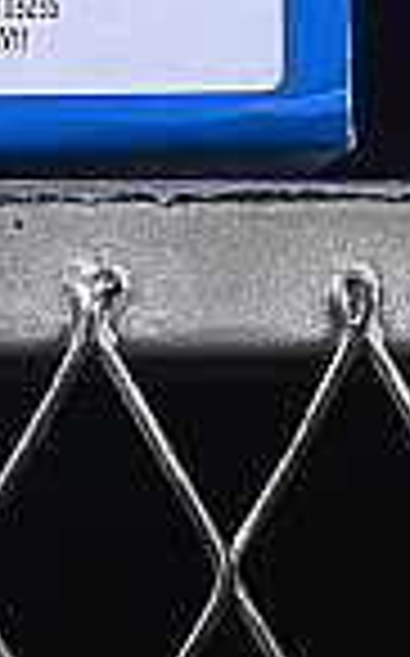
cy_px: -842
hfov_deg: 2.3
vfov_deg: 3.7
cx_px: -752
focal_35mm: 566
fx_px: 10139
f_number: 8
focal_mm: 50
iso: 160
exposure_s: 1/80
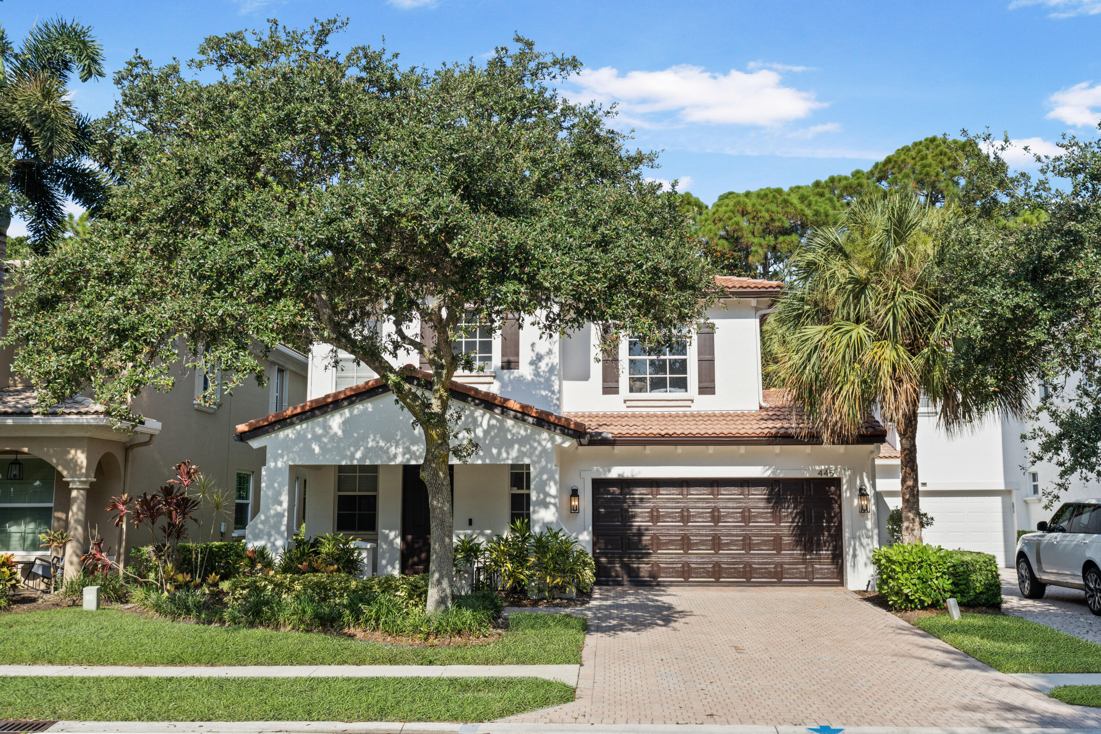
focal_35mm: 35
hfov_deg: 54.4
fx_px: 1070
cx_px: 550
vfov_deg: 37.9
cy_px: 367
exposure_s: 1/80
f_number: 9
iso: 100
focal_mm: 35
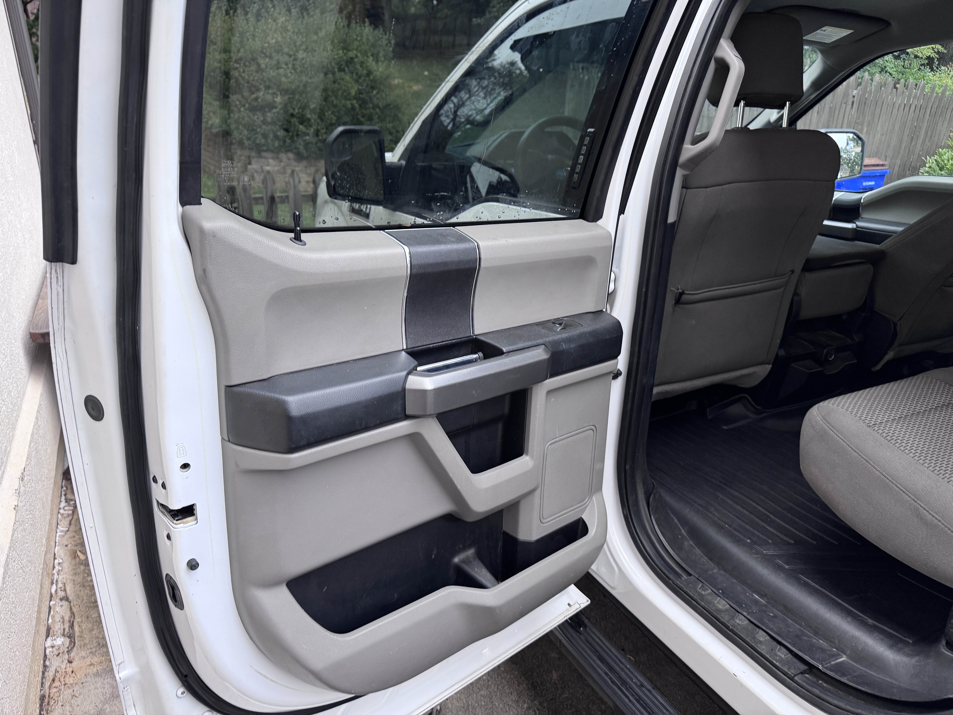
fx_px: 661
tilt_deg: -21.3
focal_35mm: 24
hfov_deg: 71.6
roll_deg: -0.9
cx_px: 476
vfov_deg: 56.8
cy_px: 358
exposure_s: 1/60
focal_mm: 6.76
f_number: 1.78
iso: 160
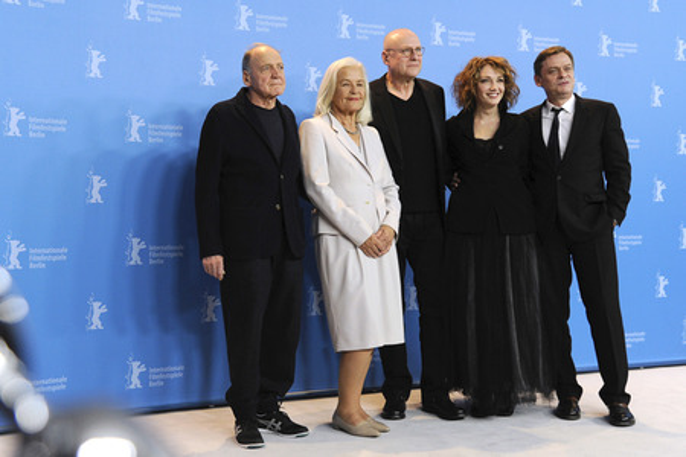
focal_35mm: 35
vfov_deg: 37.9
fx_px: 667
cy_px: 228
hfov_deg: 54.4
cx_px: 343
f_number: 4
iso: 1600
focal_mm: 35
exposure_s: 1/160
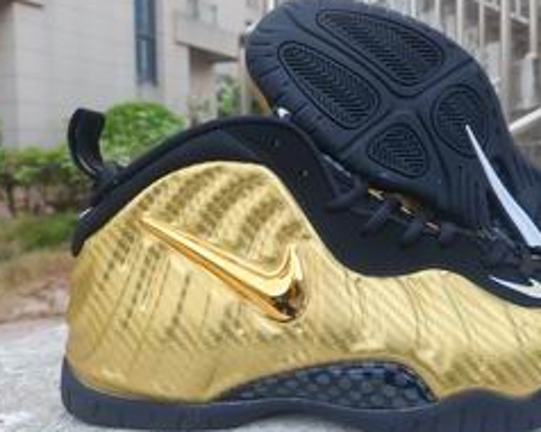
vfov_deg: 44.3
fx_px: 528
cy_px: 175
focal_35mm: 33
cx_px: 330
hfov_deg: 53.8
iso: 40
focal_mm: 5.4
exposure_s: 1/50
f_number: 1.8
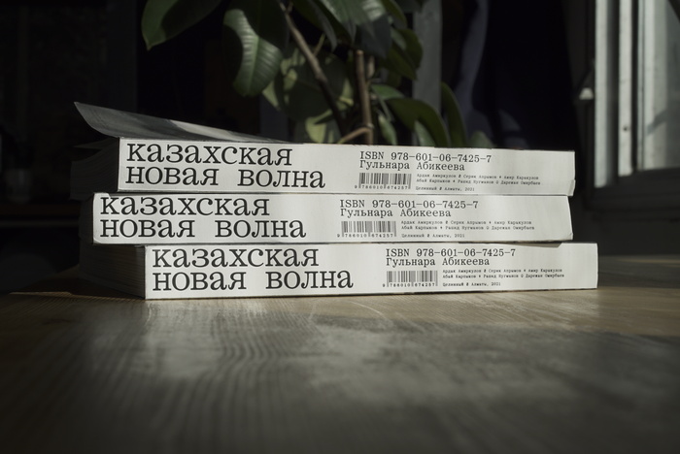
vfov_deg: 24.7
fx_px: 1040
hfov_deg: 36.2
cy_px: 227
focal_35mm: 55
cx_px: 340
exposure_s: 1/125
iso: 100
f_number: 14
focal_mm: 55
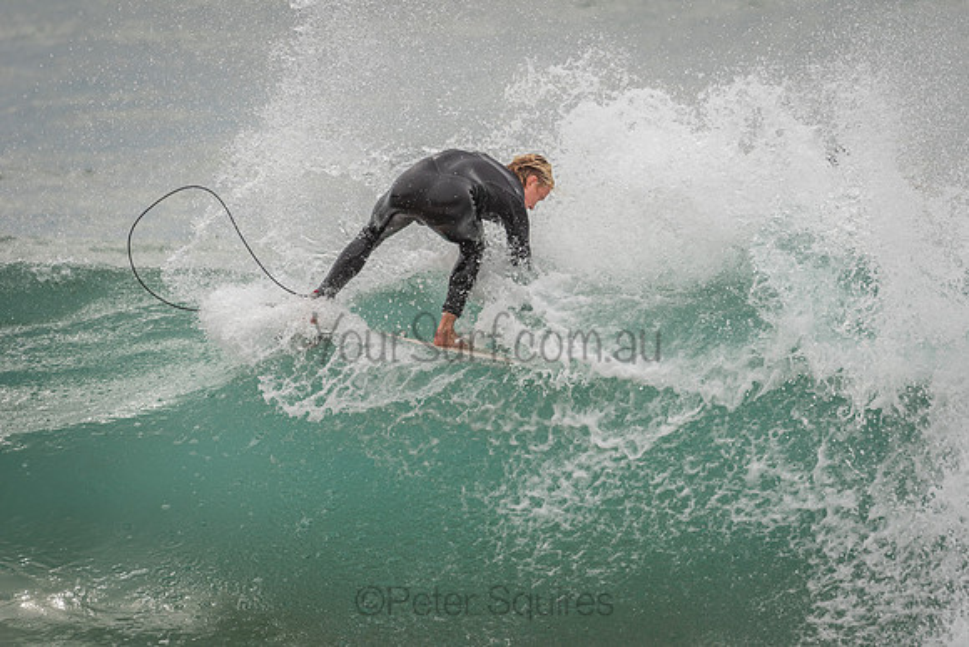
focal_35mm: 390
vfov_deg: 3.5
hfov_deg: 5.3
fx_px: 10499
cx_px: 484
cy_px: 324
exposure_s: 1/2000
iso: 250
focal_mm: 390
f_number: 5.6
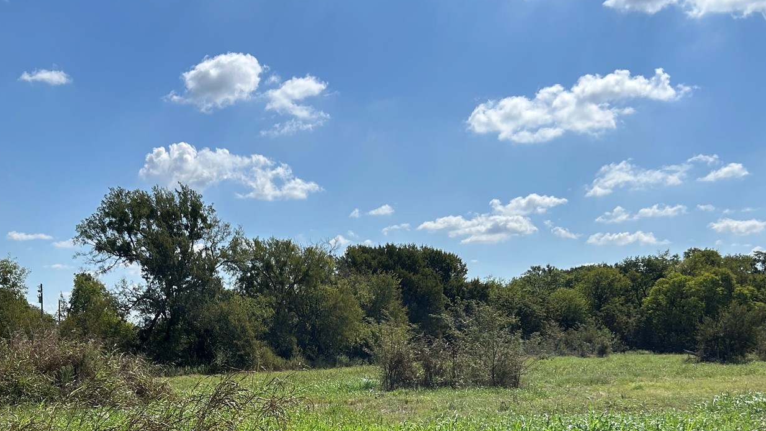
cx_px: 249
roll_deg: +1.8
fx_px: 955
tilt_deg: -2.9
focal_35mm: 47
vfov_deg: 24.7
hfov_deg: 43.1
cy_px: 390
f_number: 1.5
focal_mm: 5.7
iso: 50
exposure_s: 1/6211
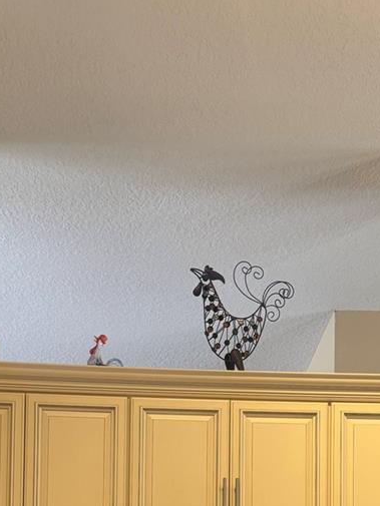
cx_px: 169
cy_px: 551
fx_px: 834
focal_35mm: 57
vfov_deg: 30.4
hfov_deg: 25.7
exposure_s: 1/60
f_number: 1.78
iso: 250
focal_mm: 6.76
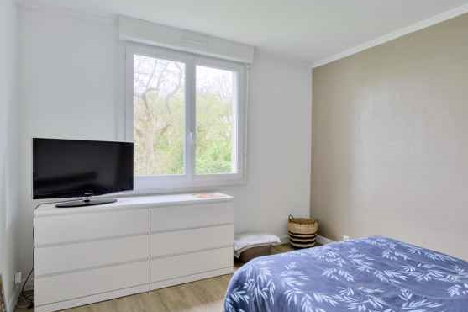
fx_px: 299
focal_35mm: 23
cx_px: 274
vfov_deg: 55.1
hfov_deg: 75.5
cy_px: 163
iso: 800
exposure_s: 1/100
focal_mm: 16
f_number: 8
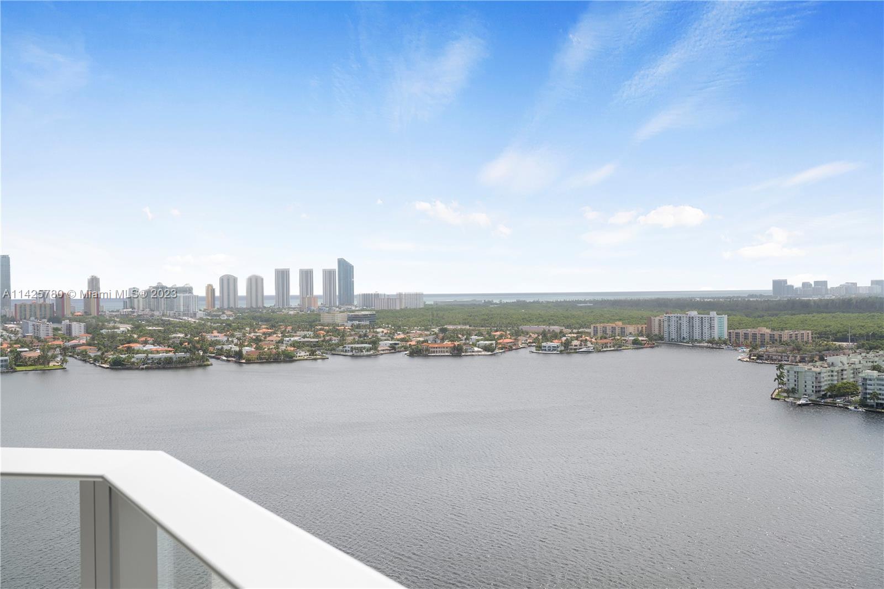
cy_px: 294
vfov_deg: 42.3
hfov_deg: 60.3
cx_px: 442
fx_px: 761
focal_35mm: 31
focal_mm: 31
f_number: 10
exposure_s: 1/320
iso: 100
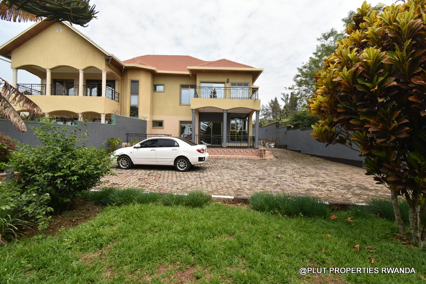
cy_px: 142
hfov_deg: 100.4
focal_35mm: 15
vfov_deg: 77.4
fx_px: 178
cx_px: 213
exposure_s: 1/750
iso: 500
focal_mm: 10
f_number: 8
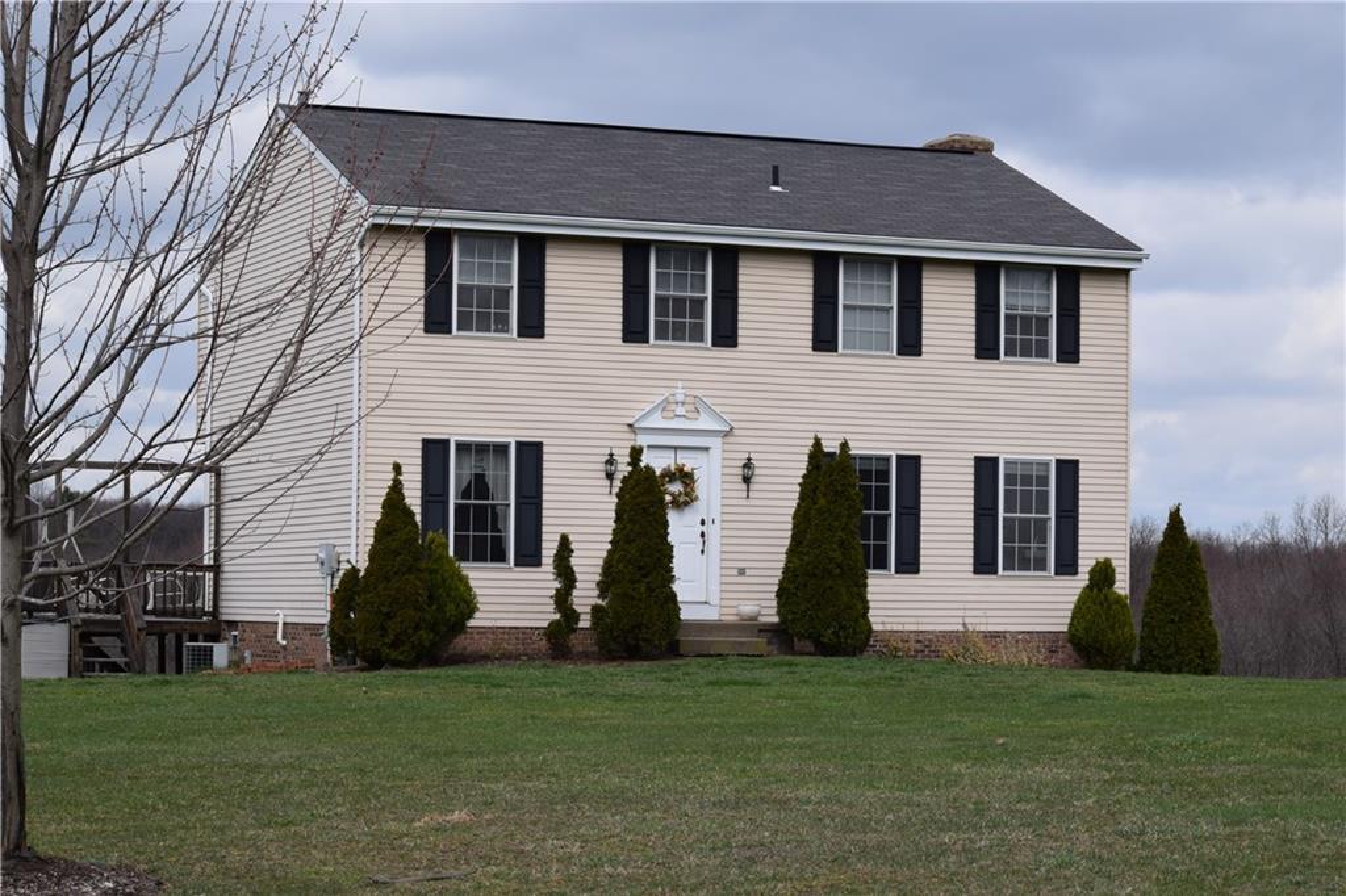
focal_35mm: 82
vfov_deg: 16.5
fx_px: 3083
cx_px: 673
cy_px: 448
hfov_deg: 24.6
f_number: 9
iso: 200
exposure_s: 1/320
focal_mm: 55
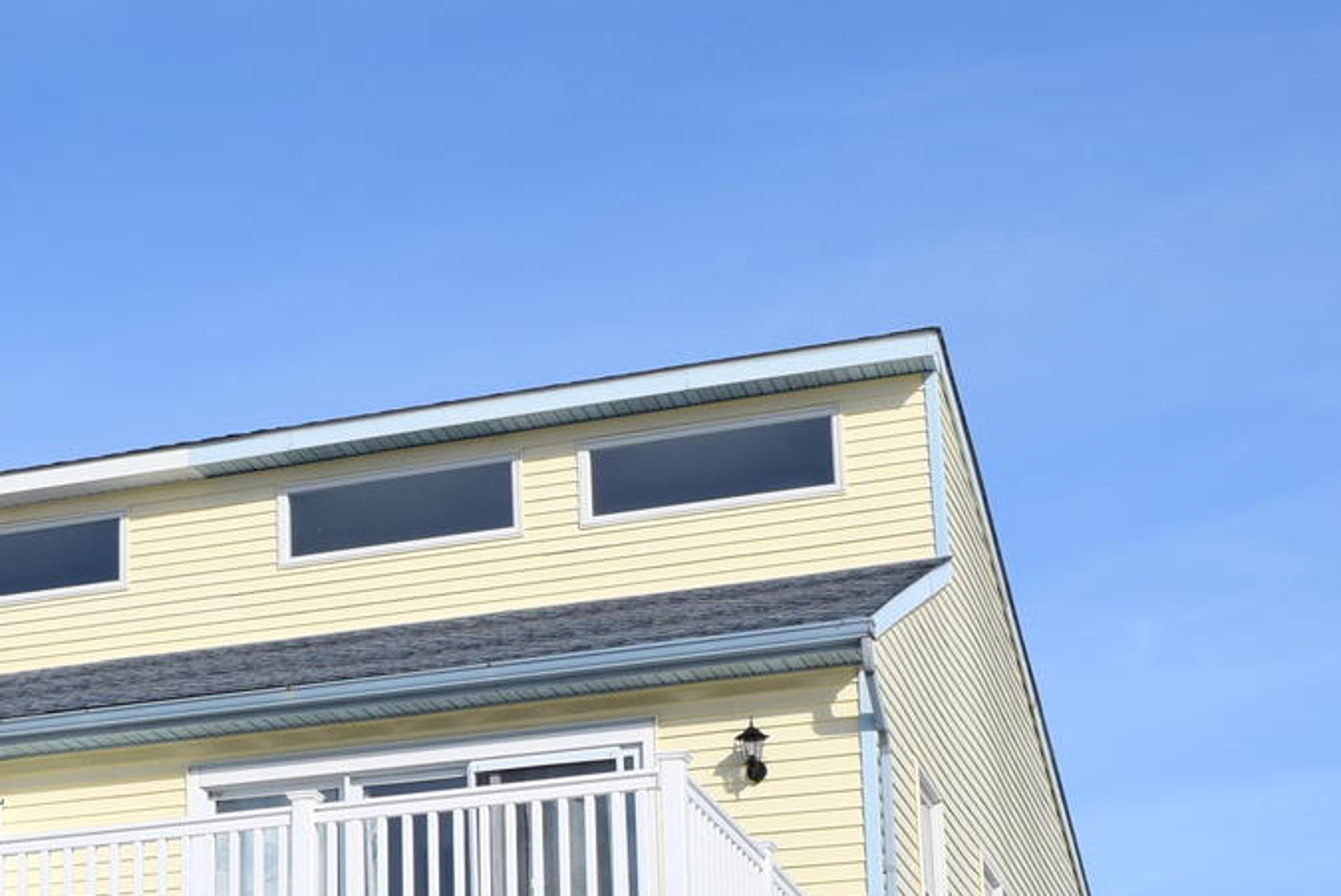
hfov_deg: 24.6
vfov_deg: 17.0
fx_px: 2945
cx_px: 32
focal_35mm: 79
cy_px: 866
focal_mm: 22
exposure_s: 1/640
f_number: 13
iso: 200
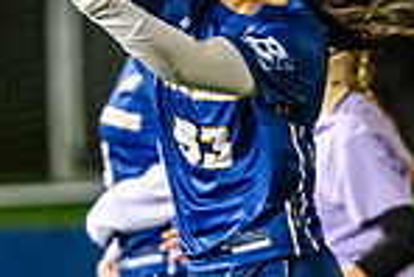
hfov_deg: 1.3
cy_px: 178
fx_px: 17934
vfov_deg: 0.9
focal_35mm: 1558
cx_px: 175
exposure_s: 1/800
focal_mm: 200
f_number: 3.2
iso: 4000
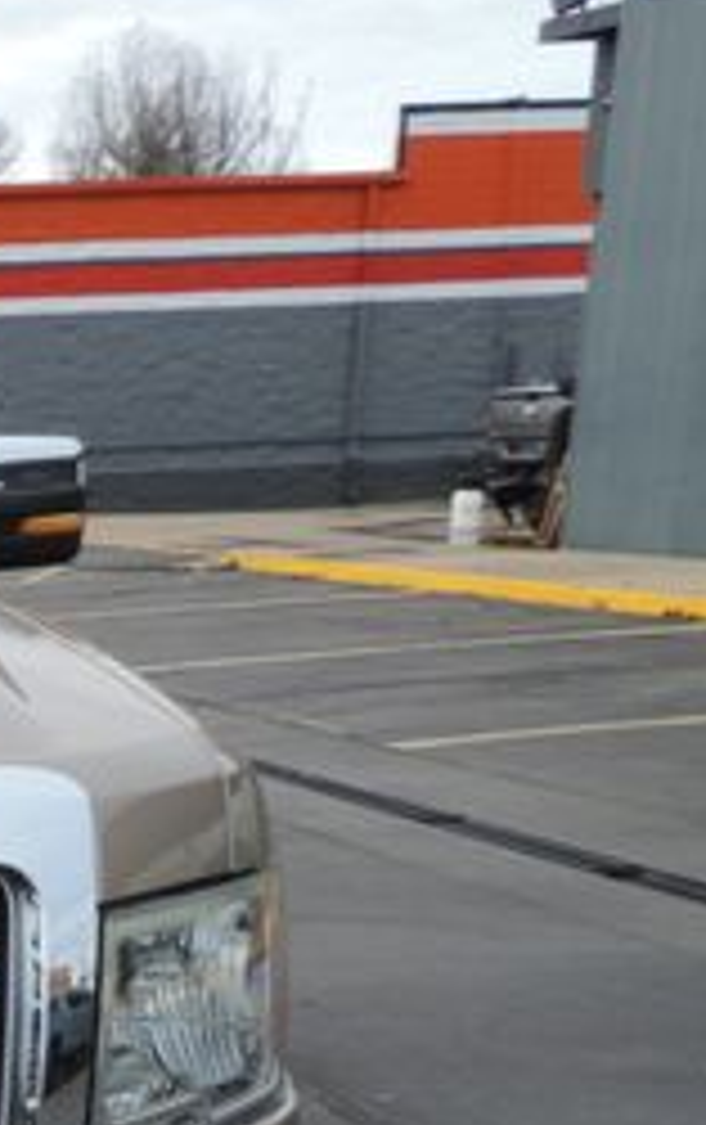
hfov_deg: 16.2
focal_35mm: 65
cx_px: -643
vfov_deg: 30.1
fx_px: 1994
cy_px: 1012
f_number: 3
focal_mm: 4.3
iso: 80
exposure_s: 1/400
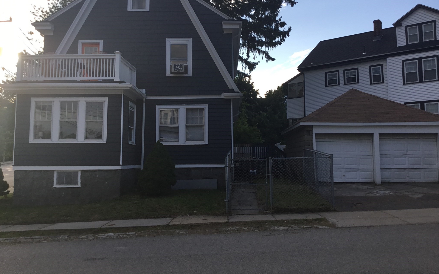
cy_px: 117
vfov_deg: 38.3
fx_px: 395
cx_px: 219
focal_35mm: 33
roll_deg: +1.1
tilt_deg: +7.3
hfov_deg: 58.1
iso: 25
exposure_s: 1/348
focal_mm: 3.3
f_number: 2.4
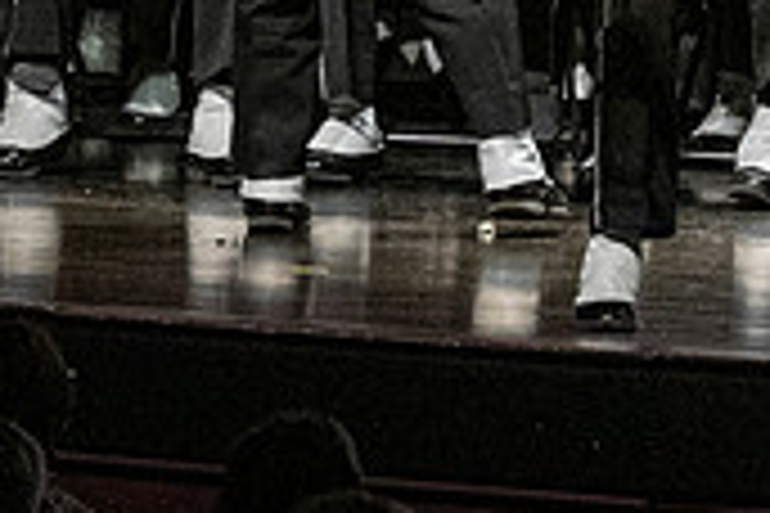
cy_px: -328
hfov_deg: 2.8
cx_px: 1220
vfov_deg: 1.9
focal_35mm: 735
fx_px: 15720
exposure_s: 1/500
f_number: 4
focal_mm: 145
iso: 4000
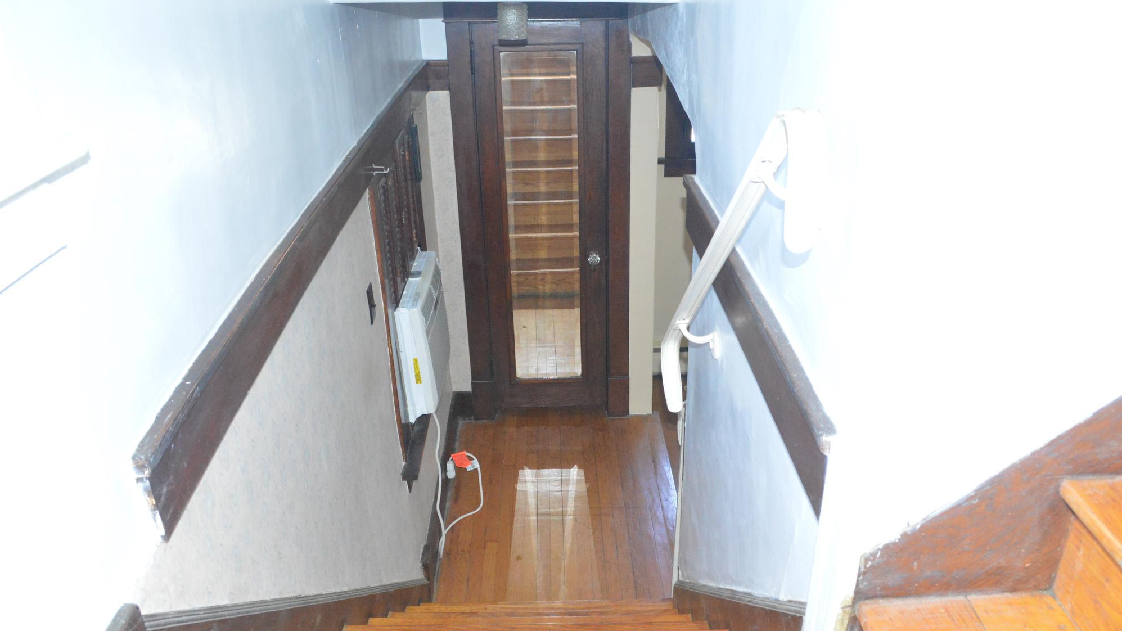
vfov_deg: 40.0
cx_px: 559
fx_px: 863
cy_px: 380
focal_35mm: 29
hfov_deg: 66.1
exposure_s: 1/60
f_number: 5.6
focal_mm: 18
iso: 2800
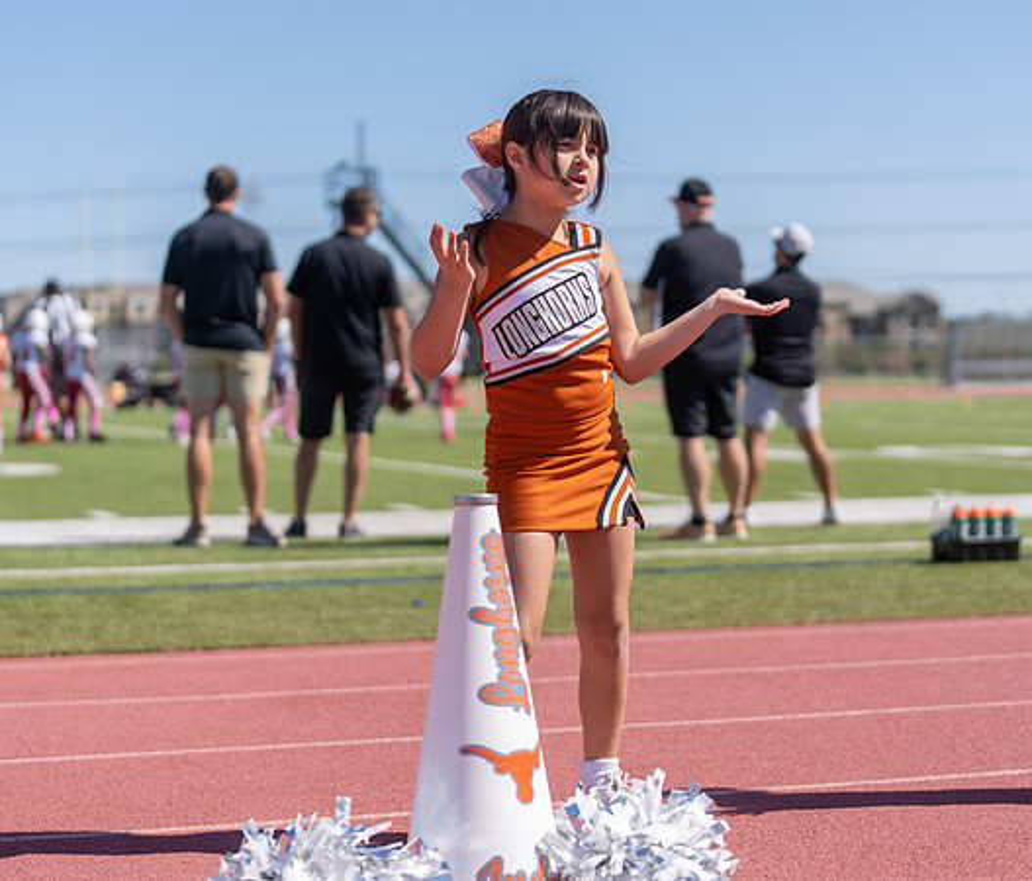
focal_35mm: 82
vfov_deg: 19.4
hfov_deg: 22.6
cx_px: 548
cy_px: 439
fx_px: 2579
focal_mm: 70
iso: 100
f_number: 2.8
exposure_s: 1/1600
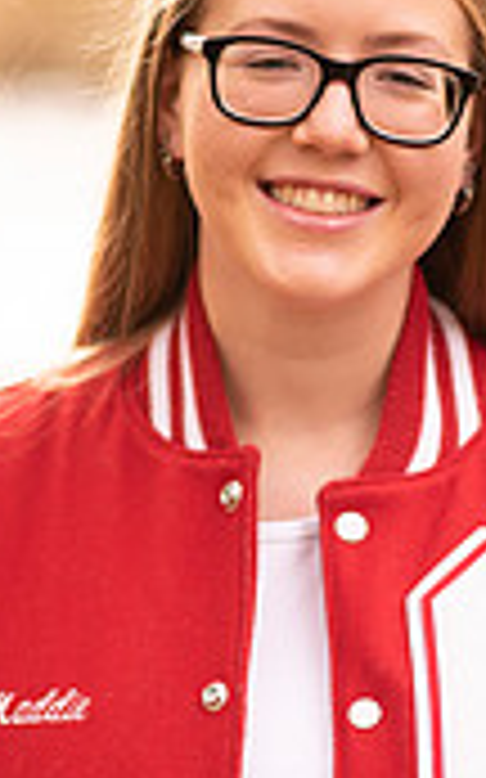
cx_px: 266
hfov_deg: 4.5
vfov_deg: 7.2
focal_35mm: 291
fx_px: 6172
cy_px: 474
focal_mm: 85
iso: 100
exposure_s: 1/800
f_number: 1.8
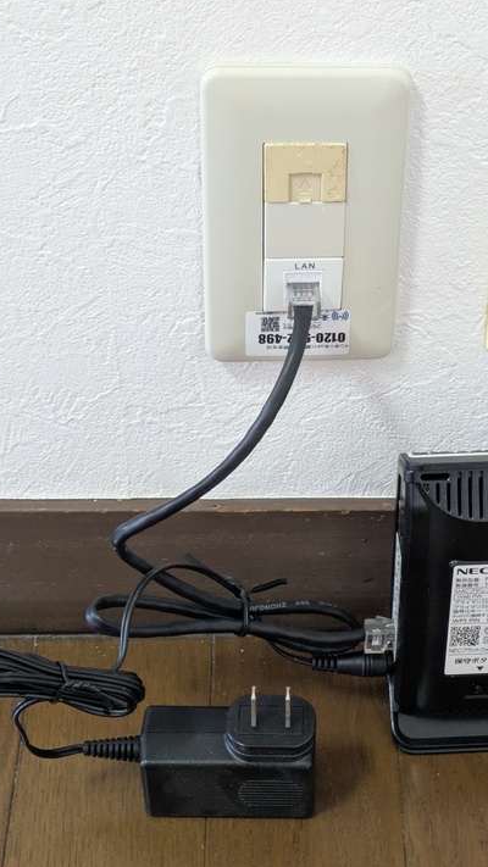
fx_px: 1725
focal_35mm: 75
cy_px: 432
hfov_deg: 16.1
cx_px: 332
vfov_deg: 28.2
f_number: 1.89
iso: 296
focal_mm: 5.43
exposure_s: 1/24
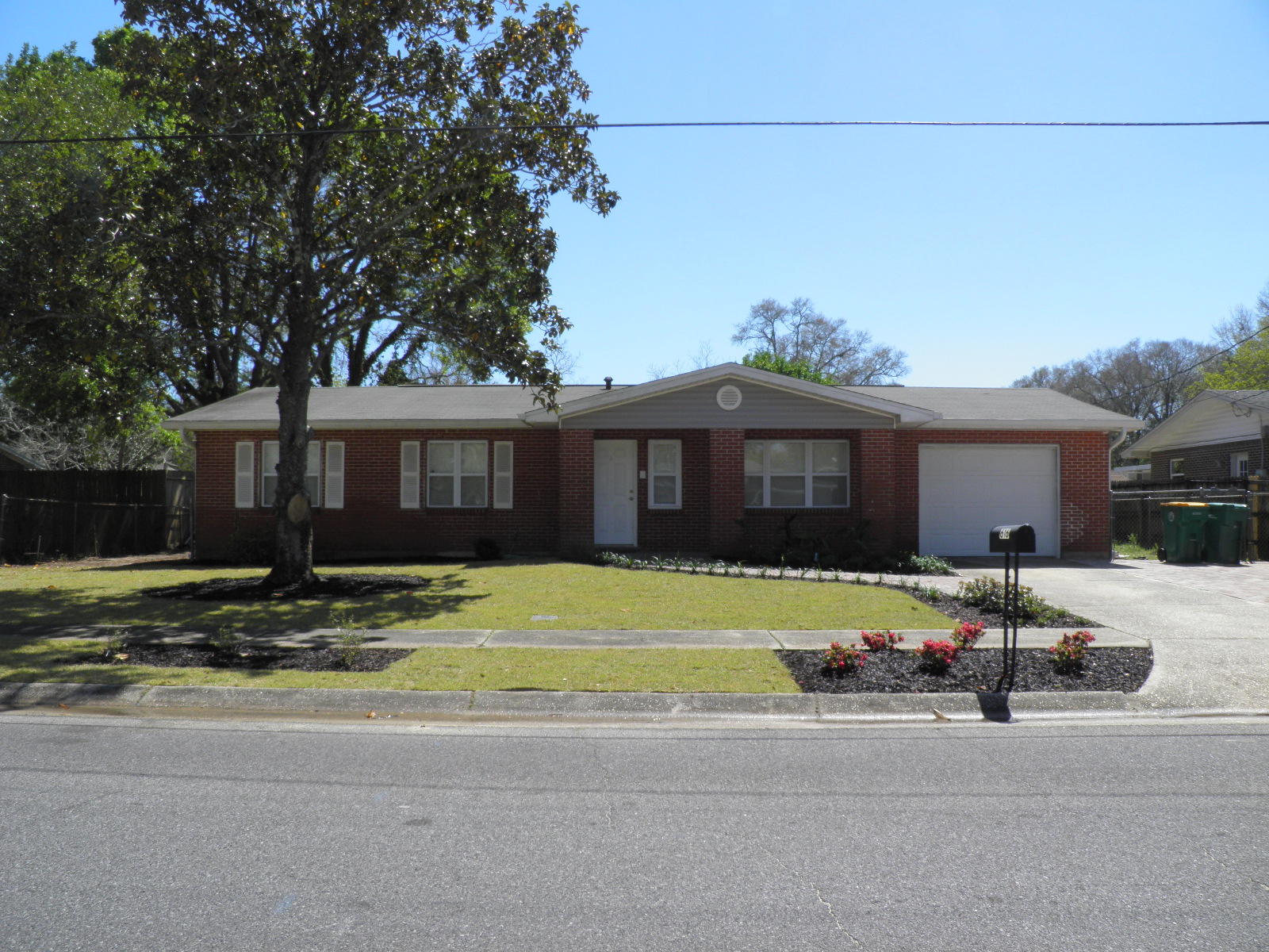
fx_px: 1026
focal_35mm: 28
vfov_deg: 49.7
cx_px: 634
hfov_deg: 63.4
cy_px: 476
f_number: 5.7
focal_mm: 4.9
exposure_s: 1/250
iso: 50
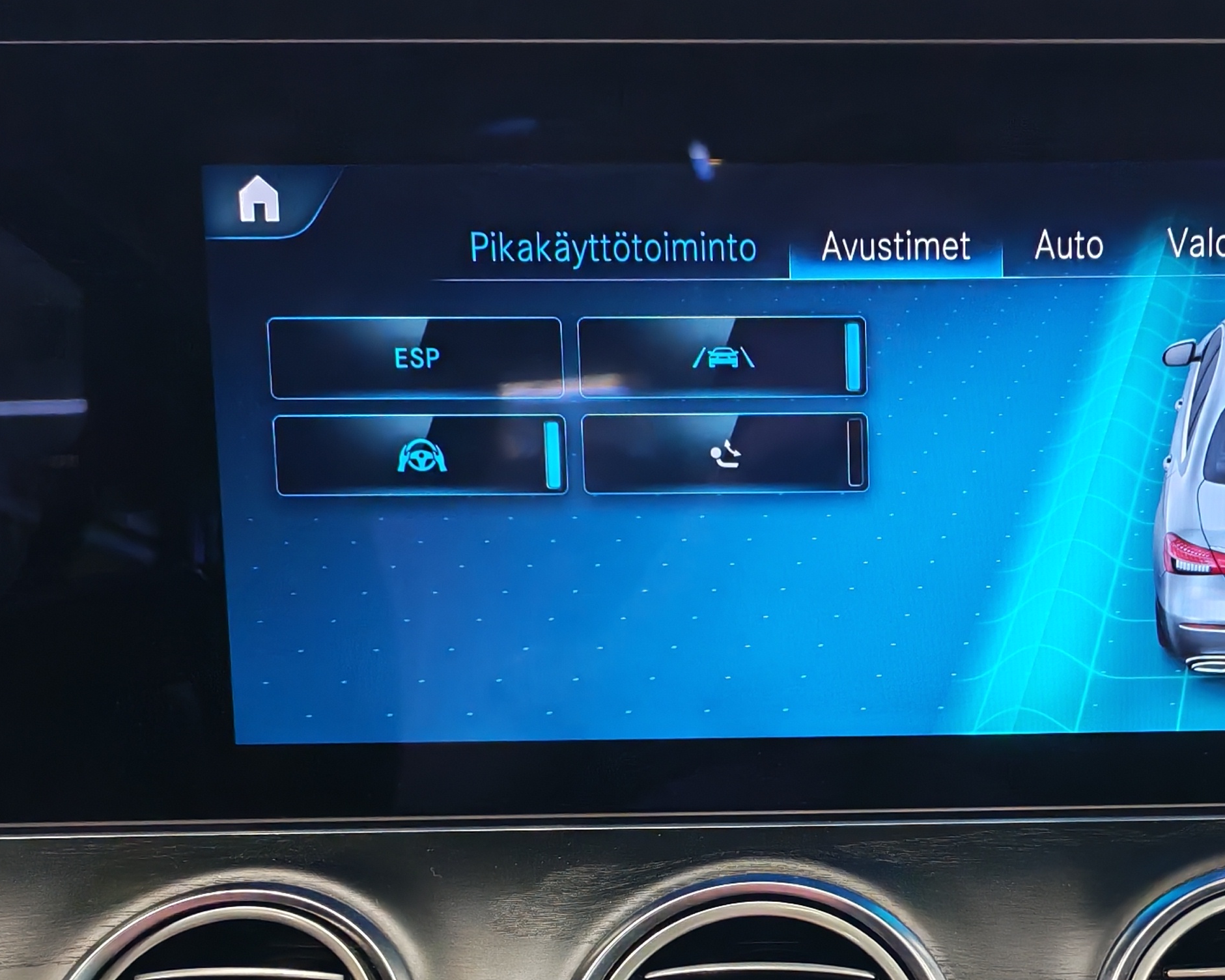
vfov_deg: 22.0
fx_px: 2465
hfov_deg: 27.5
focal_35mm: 68
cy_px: 882
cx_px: 942
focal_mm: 6.12
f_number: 1.9
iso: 1250
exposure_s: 1/100
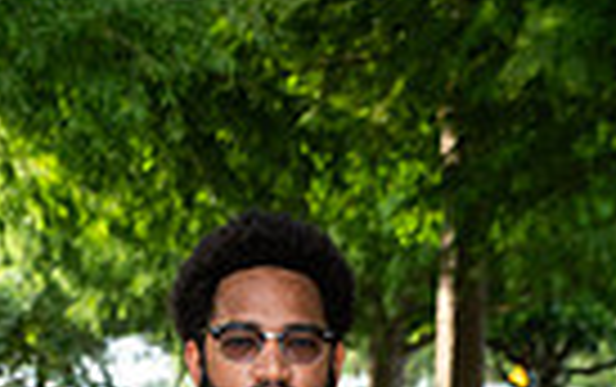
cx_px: 274
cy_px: 986
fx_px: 2589
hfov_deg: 13.6
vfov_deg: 7.8
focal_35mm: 154
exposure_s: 1/500
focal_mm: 46
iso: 400
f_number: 4.5
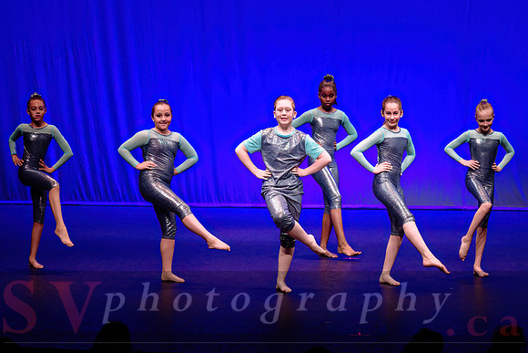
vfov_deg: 9.7
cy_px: 127
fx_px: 2067
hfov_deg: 14.6
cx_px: 292
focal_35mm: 141
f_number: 2.8
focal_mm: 110
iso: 1600
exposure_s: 1/400
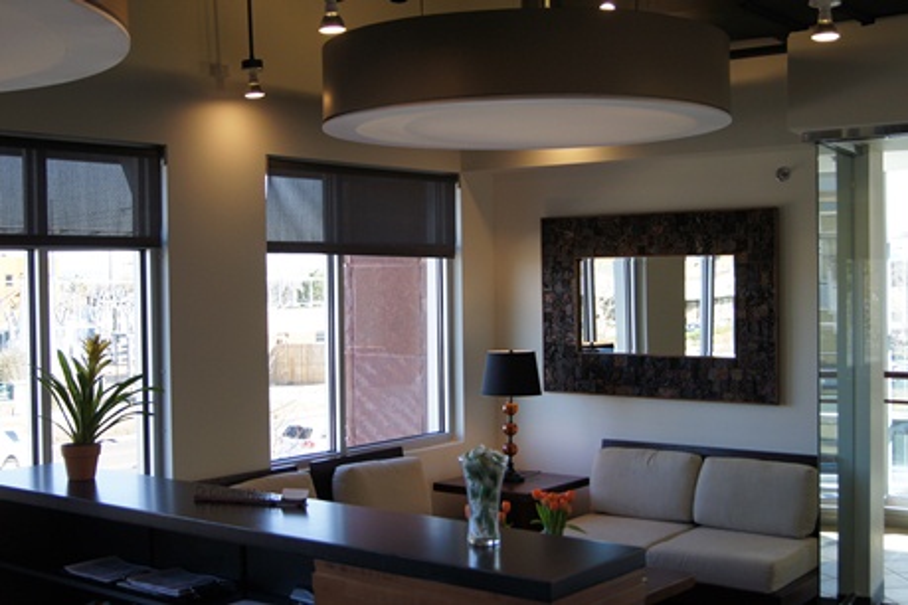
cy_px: 302
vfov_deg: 29.9
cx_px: 454
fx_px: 1135
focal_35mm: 45
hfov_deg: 43.6
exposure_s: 1/50
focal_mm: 30
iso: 100
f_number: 5
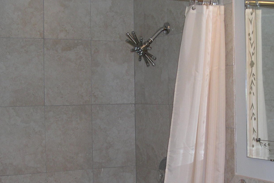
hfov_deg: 27.5
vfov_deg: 18.7
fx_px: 556
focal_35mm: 73
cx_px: 188
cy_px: 101
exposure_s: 1/60
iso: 100
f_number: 2.8
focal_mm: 8
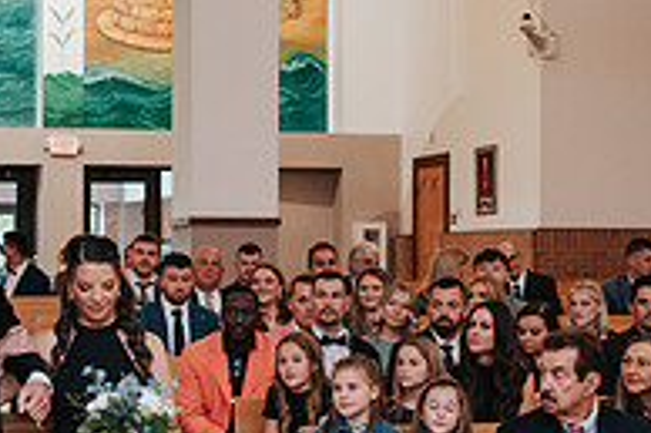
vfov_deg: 11.0
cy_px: 347
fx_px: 2240
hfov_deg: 16.4
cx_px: 107
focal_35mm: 124
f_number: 2.8
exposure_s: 1/125
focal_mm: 35
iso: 800
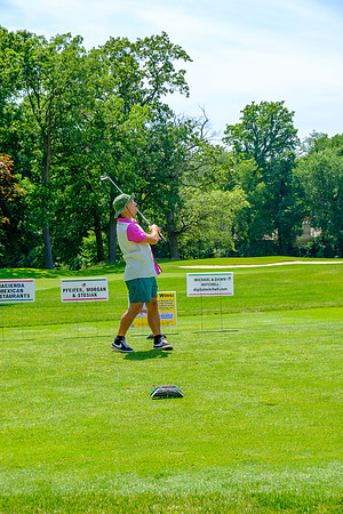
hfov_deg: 20.3
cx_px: 172
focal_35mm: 67
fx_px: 957
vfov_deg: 30.1
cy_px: 257
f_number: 6.4
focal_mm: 44.4
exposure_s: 1/250
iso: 200
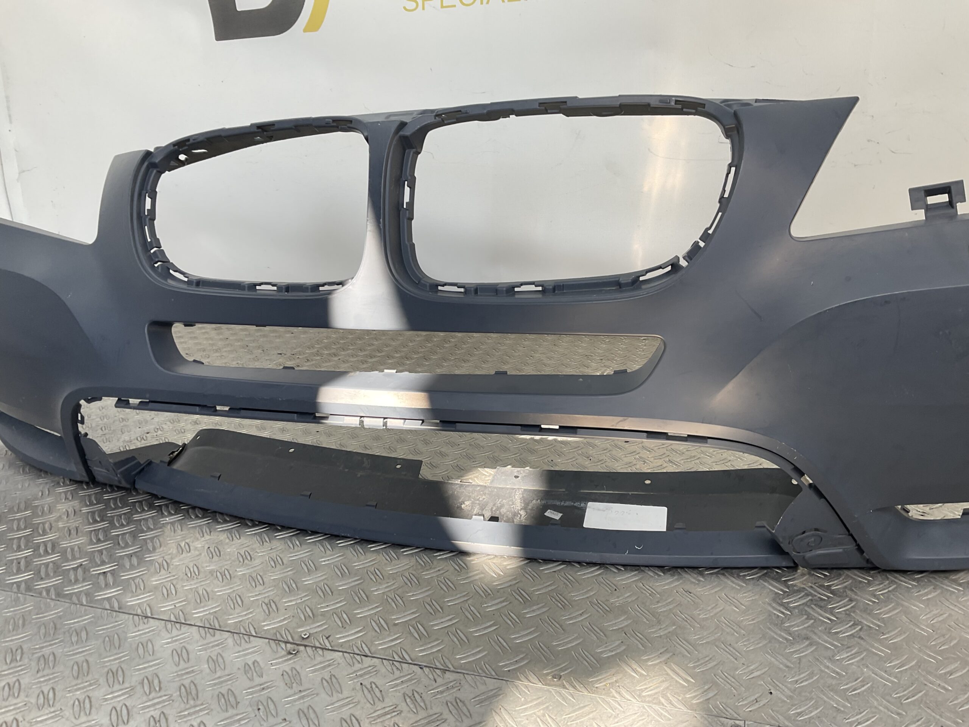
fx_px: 812
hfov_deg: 61.7
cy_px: 364
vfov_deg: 48.2
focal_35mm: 29
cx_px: 484
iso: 16
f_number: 1.8
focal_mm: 3
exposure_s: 1/129
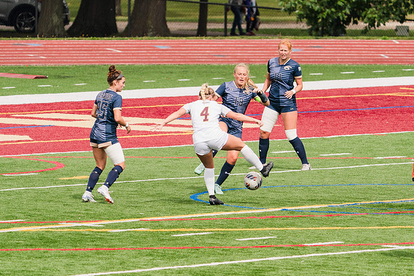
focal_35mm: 464
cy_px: 111
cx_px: 226
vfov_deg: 3.0
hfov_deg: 4.4
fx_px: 5343
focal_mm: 282
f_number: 5.6
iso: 400
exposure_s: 1/1600
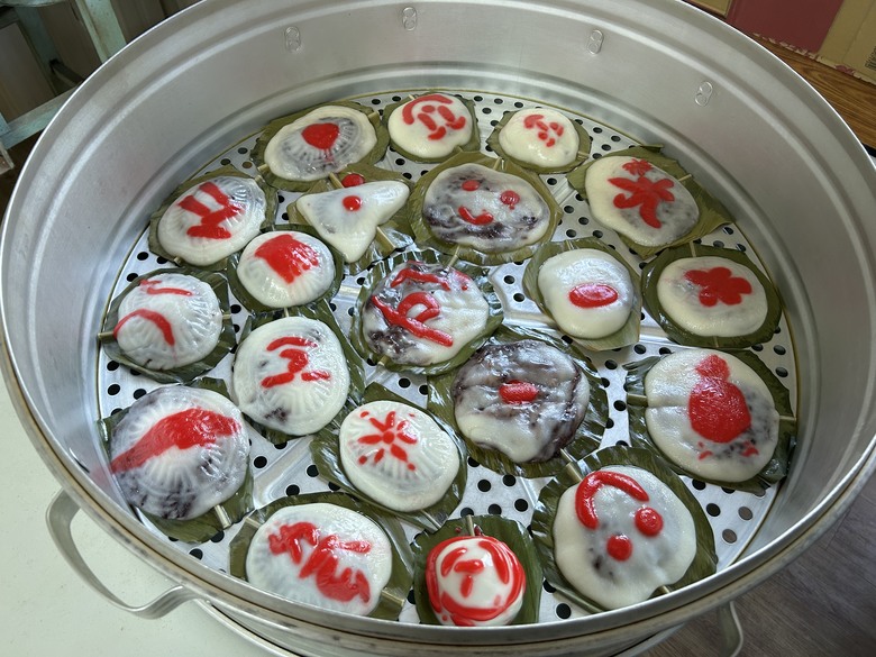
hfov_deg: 67.3
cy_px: 328
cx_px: 438
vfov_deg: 53.1
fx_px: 658
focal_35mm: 26
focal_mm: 5.7
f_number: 1.5
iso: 125
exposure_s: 1/60
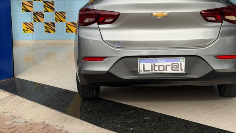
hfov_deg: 29.7
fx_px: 444
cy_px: 32
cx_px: 145
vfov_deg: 16.9
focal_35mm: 71
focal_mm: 6.76
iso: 64
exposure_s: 1/4587
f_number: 1.78
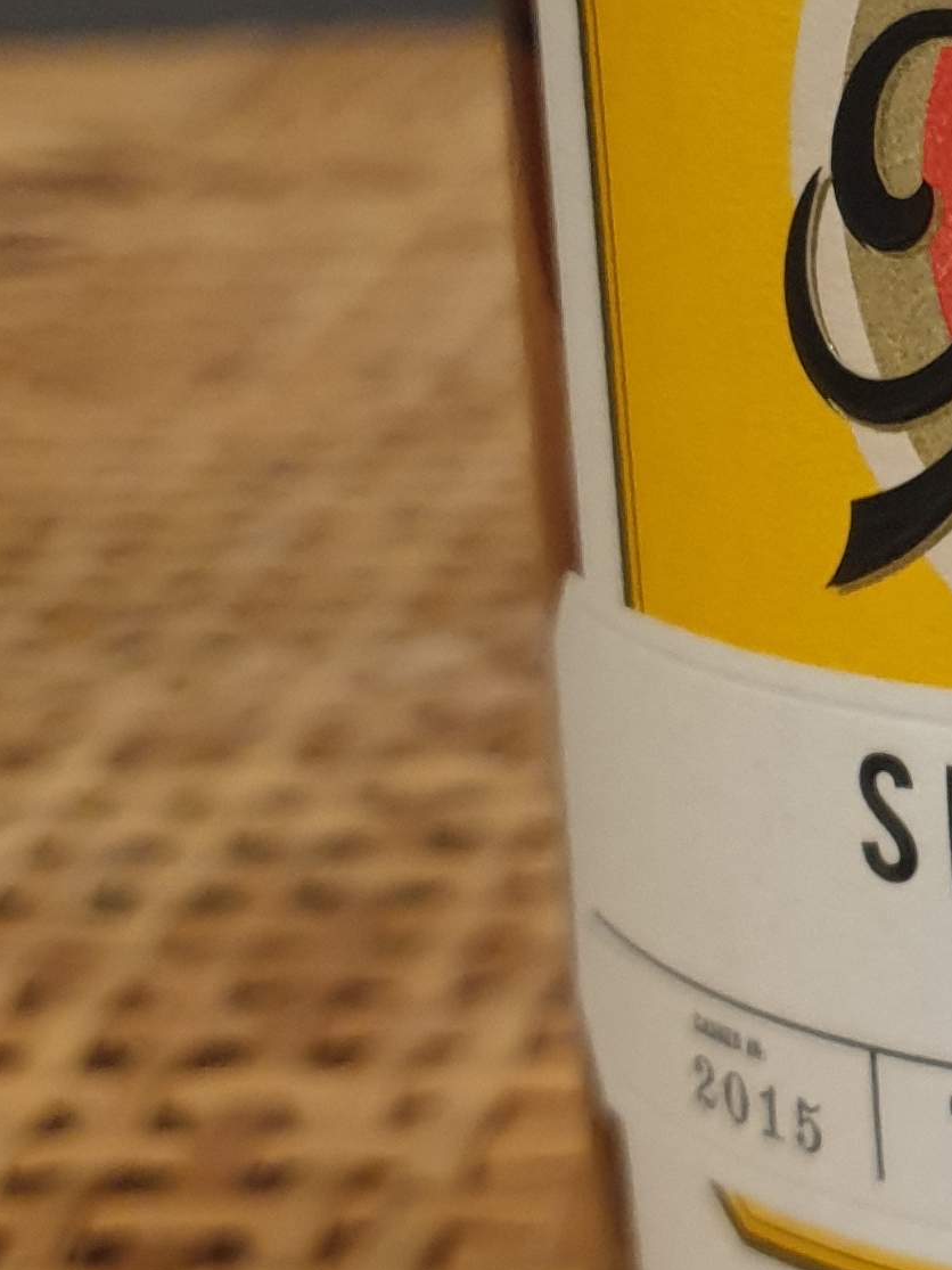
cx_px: 1279
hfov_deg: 14.9
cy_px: 309
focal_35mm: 94
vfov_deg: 20.7
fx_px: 3448
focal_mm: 4.3
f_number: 1.5
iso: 250
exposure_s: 1/13
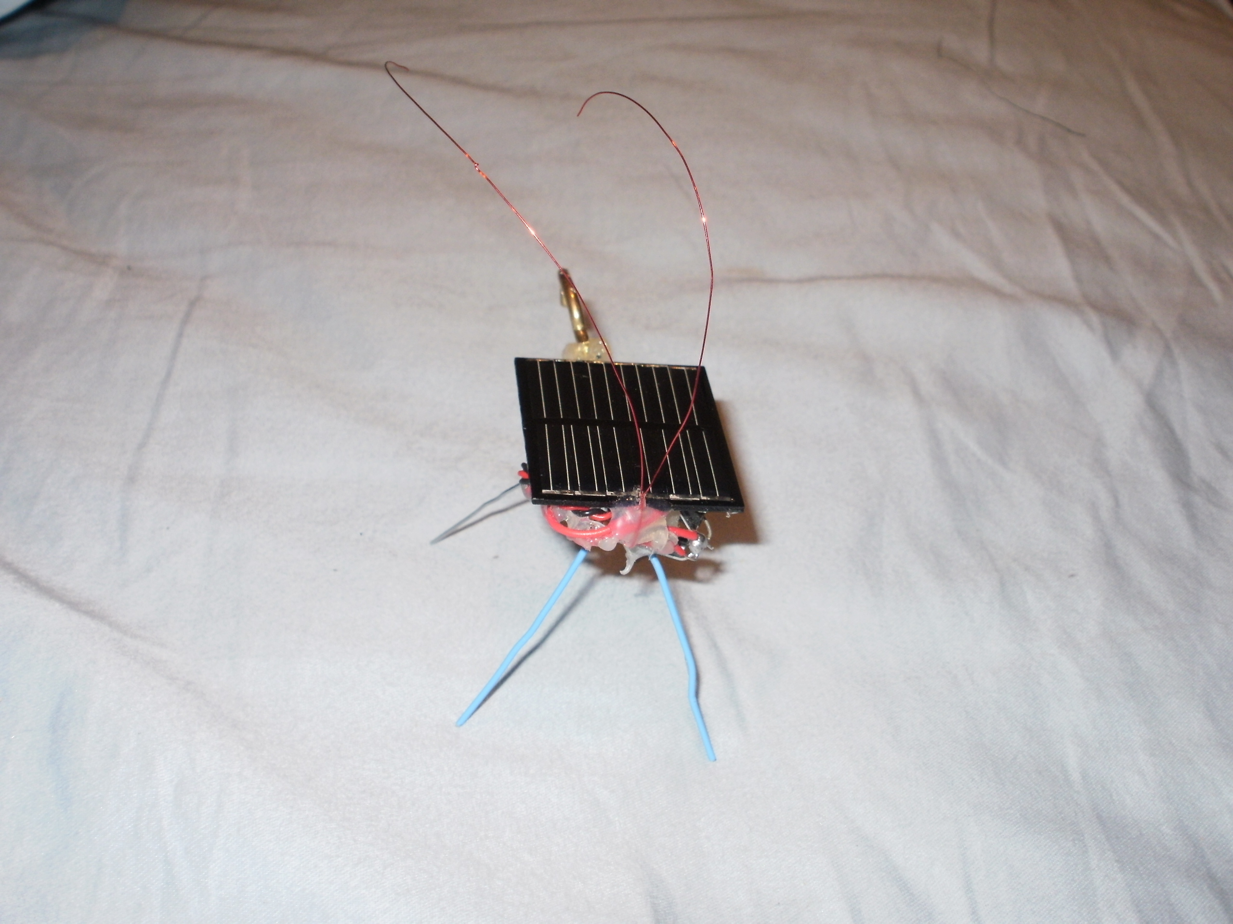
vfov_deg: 32.9
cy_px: 462
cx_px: 616
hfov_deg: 42.9
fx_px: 1567
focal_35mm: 44
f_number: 4
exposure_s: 1/30
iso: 125
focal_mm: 7.7
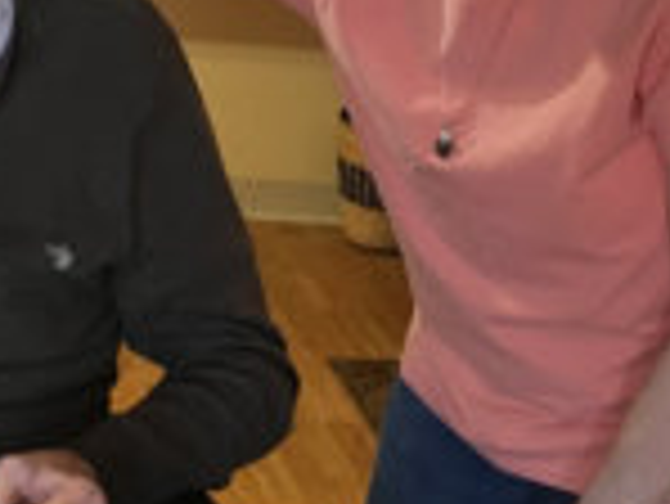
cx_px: 198
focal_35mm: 97
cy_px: 223
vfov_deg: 15.3
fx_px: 1879
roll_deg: -7.2
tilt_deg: -18.5
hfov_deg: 20.1
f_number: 2.2
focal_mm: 4.15
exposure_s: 1/17
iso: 200
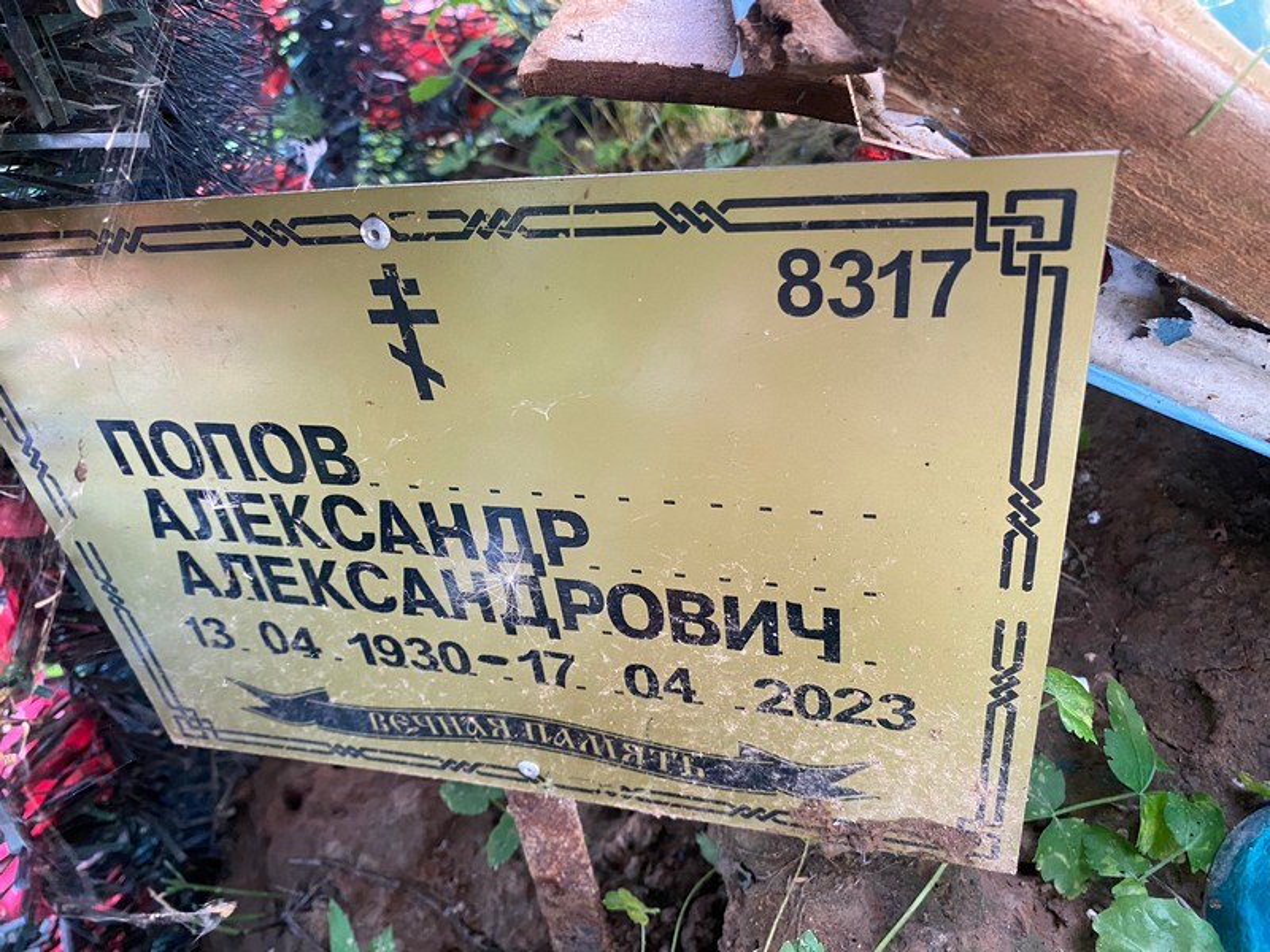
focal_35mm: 26
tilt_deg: -66.5
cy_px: 476
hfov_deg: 67.3
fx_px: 954
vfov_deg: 53.1
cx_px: 635
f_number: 1.8
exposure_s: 1/60
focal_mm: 4.25
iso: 400
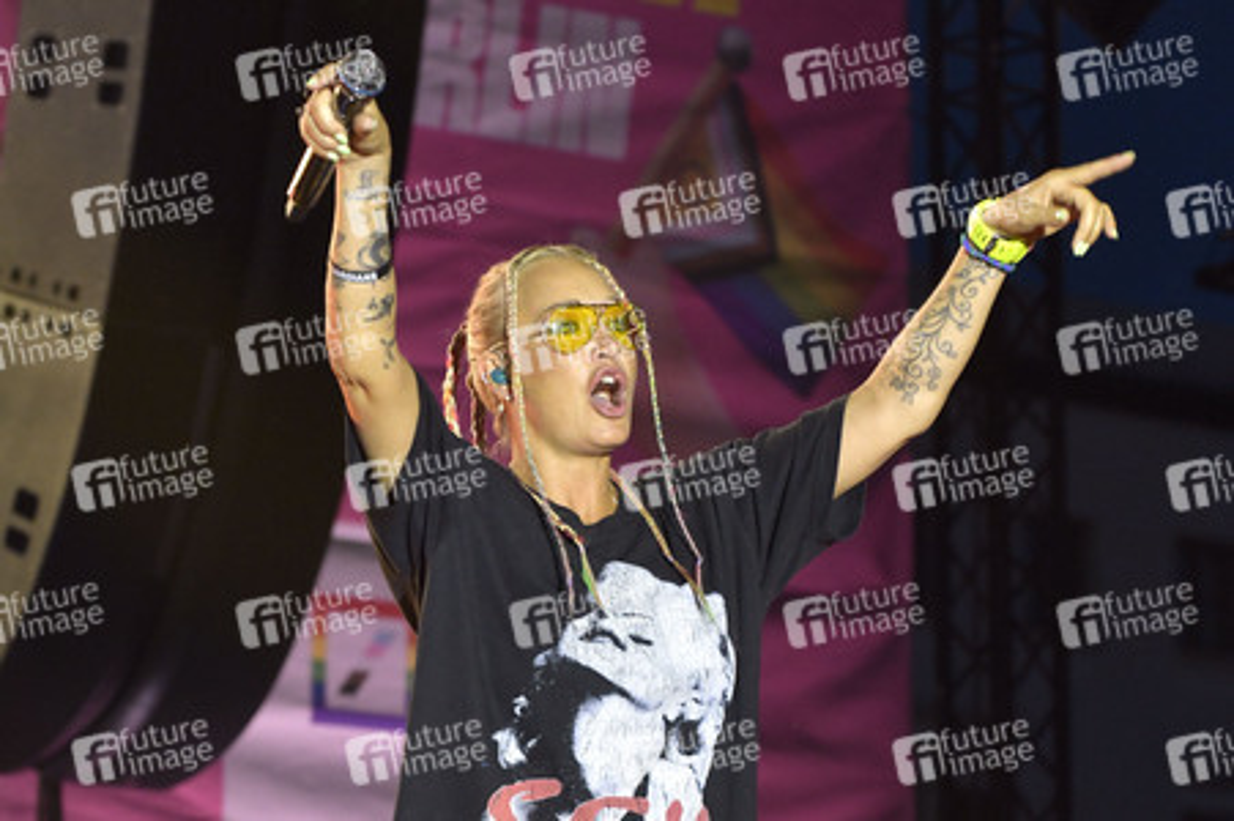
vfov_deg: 10.1
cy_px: 410
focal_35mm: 135
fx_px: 4624
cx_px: 617
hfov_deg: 15.2
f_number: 5.6
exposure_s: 1/250
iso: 2000
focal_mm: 135
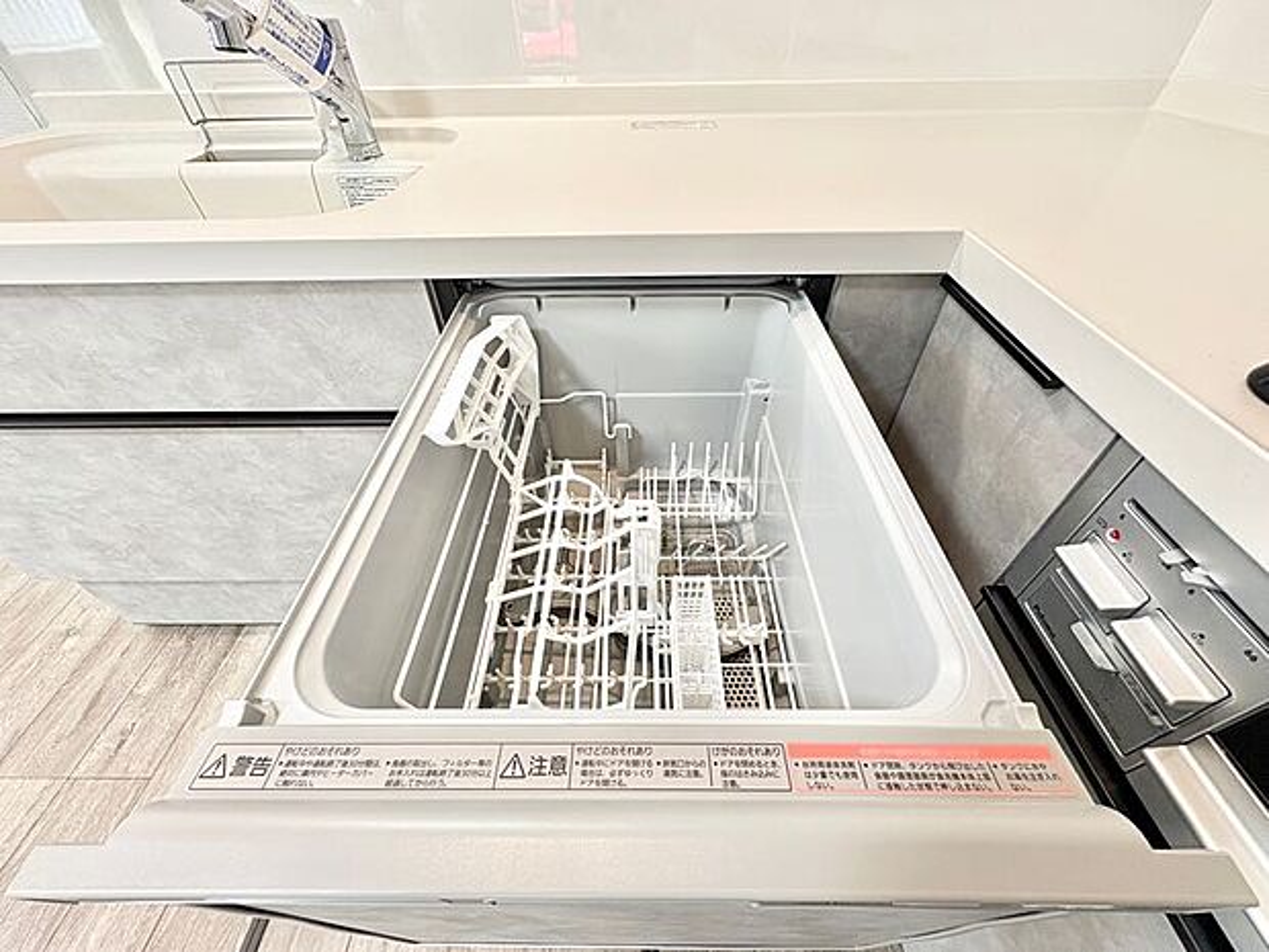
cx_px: 634
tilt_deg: -43.8
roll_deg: +2.7
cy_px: 476
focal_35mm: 14
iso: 125
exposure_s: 1/50
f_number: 2.2
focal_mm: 2.22
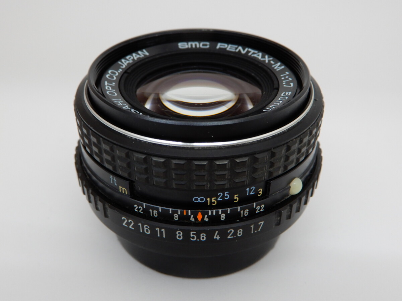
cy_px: 150
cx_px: 201
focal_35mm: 38
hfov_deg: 49.0
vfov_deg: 37.7
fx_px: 441
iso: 220
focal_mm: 6.8
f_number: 4
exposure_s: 1/30
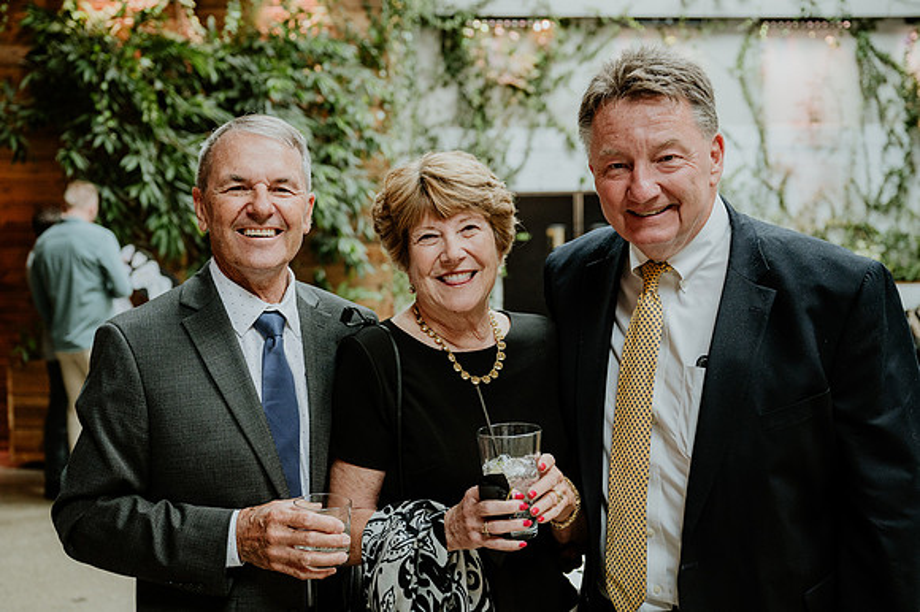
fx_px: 1171
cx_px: 479
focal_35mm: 46
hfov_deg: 42.9
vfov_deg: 29.3
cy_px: 331
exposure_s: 1/200
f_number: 3.5
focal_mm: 42
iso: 1250
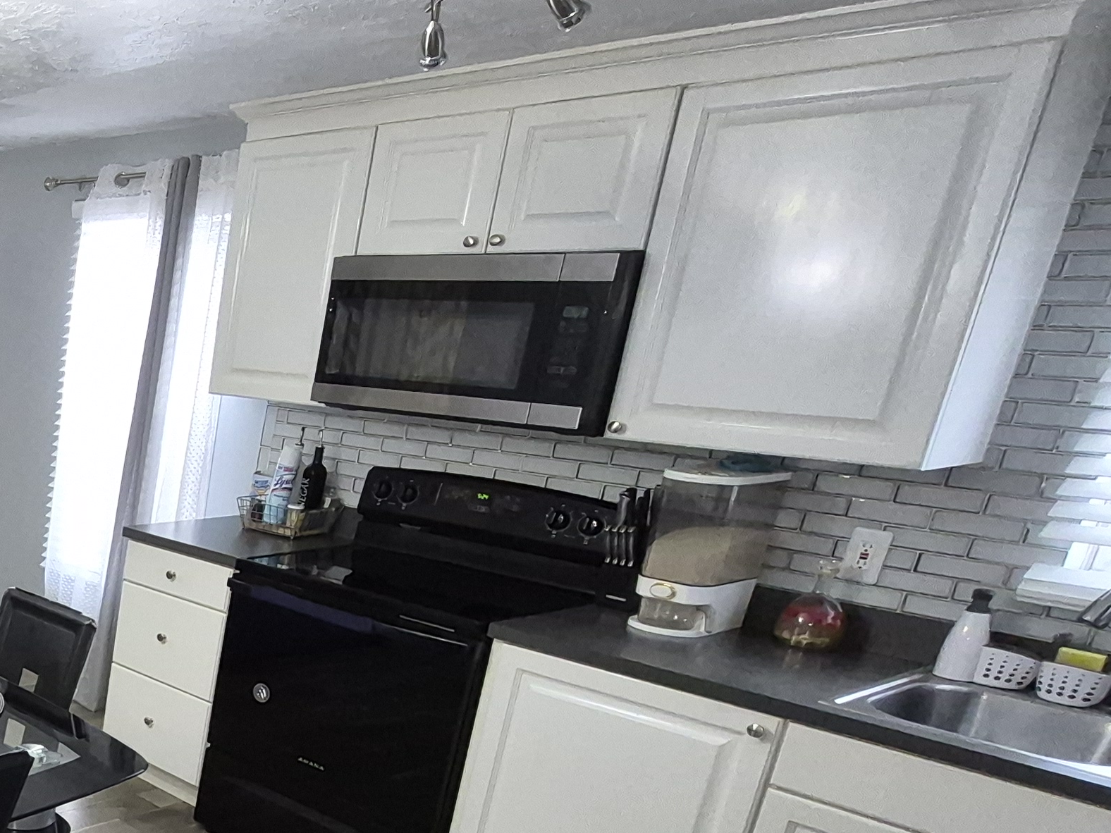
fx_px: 1059
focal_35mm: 33
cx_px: -173
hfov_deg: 41.2
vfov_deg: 41.6
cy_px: 629
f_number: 2.2
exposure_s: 1/60
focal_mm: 1.74
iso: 320
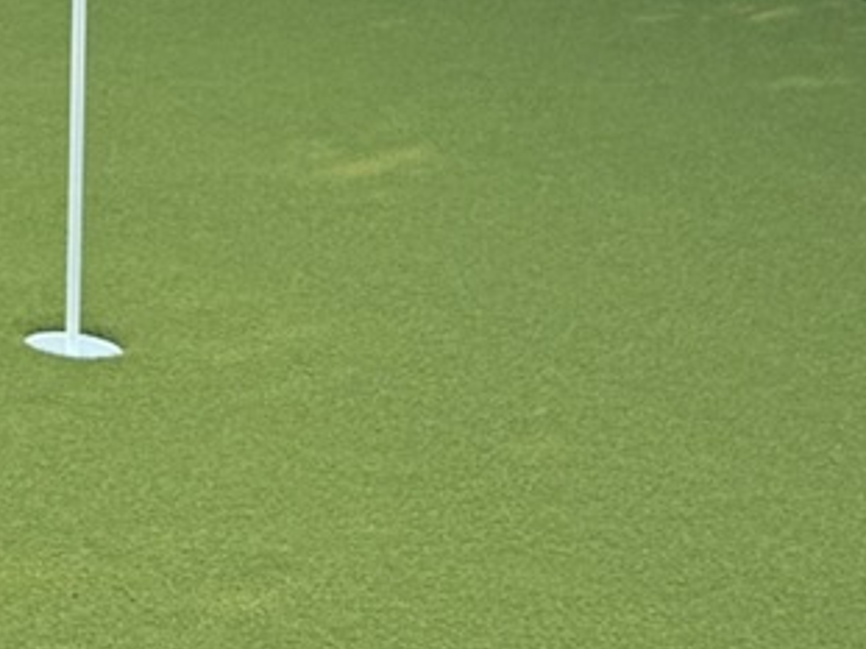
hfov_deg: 10.7
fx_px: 3951
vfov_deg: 8.8
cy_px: -716
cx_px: -1228
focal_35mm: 158
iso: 80
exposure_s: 1/1215
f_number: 1.78
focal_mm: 6.76
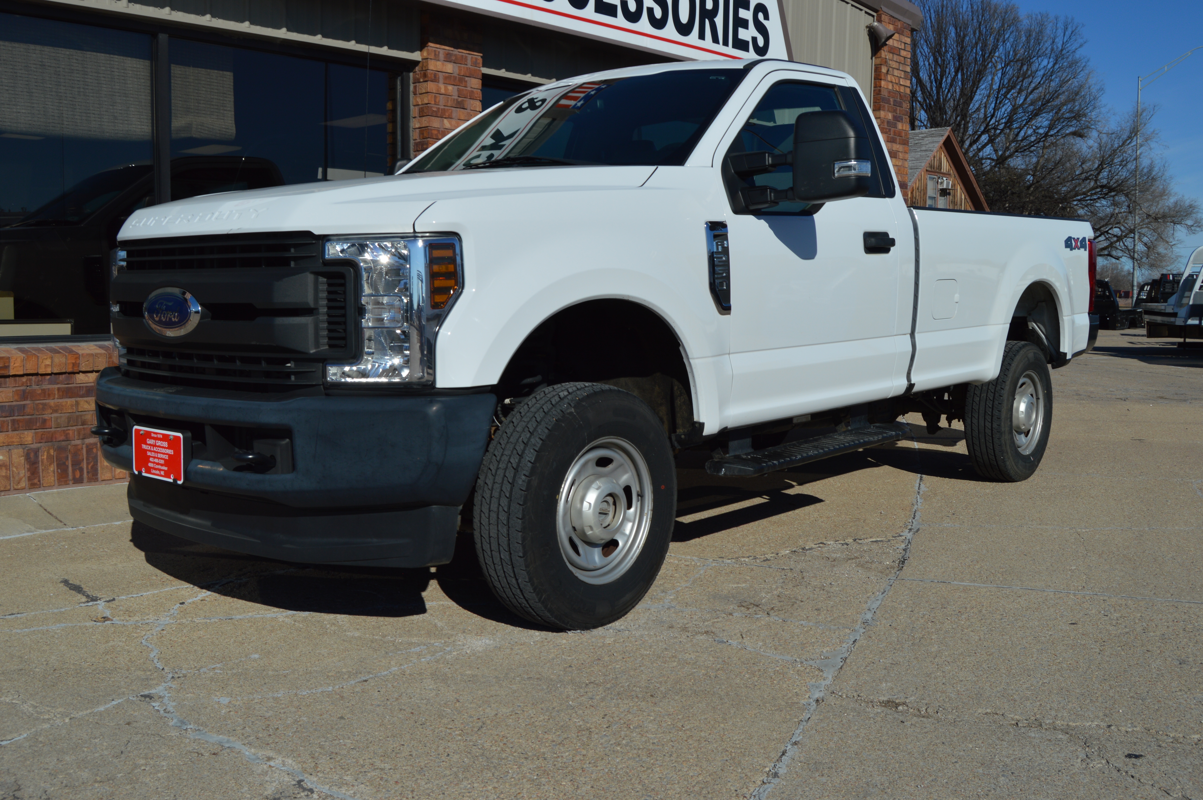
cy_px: 400
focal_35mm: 34
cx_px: 602
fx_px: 1152
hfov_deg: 55.1
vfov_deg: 38.3
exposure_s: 1/500
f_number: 9
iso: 100
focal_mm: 23
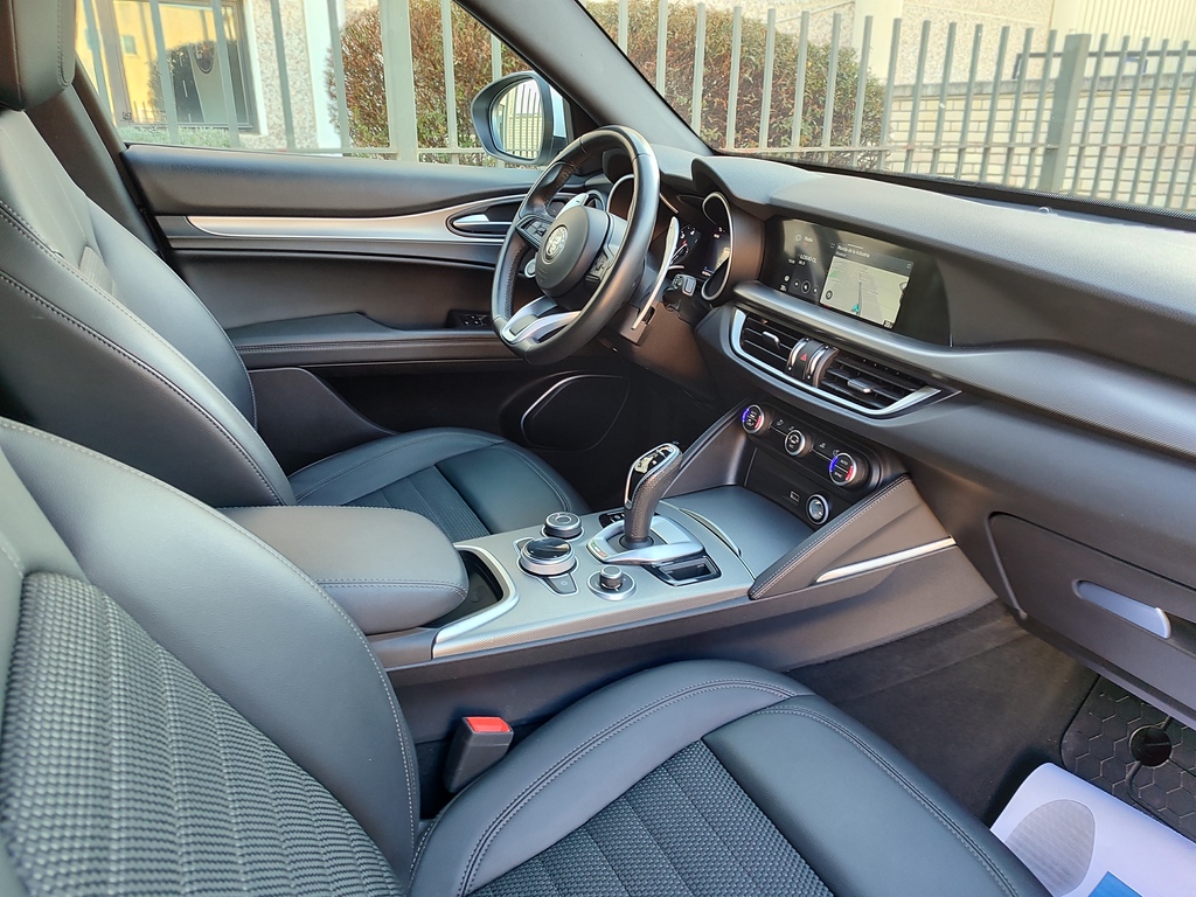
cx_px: 598
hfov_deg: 69.4
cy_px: 448
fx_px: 864
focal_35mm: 25
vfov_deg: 54.9
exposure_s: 1/50
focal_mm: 5.95
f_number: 1.89
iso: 111
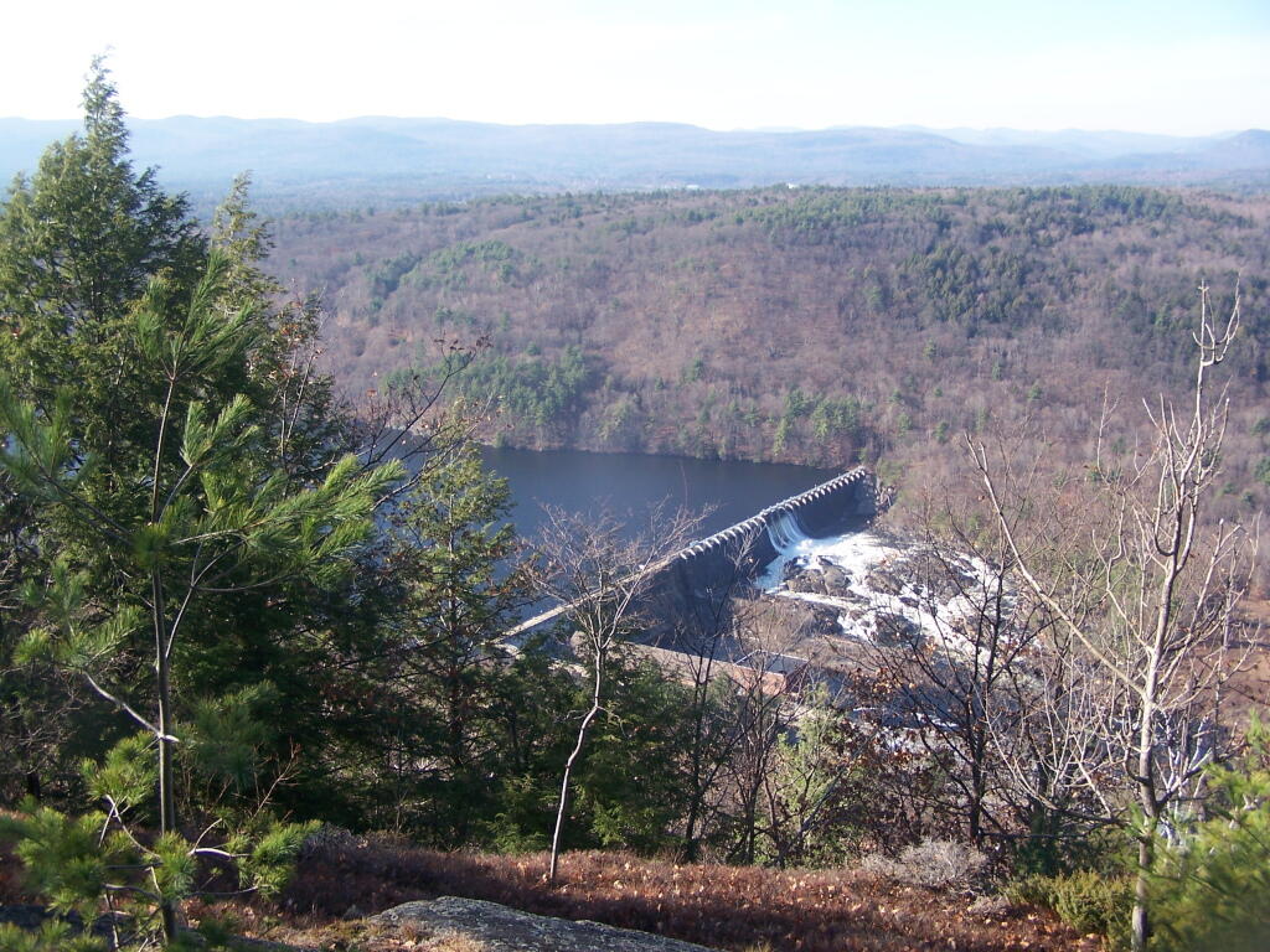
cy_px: 476
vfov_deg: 37.7
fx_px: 1394
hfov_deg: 49.0
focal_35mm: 38
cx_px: 635
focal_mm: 6.3
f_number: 2.8
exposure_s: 1/400
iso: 80
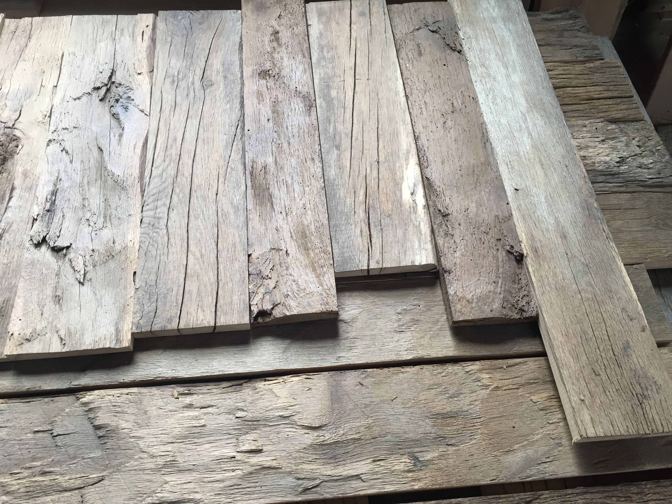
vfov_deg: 48.2
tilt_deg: -60.7
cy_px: 252
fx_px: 563
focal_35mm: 29
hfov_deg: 61.7
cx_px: 336
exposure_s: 1/33
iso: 32
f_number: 2.2
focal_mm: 4.15
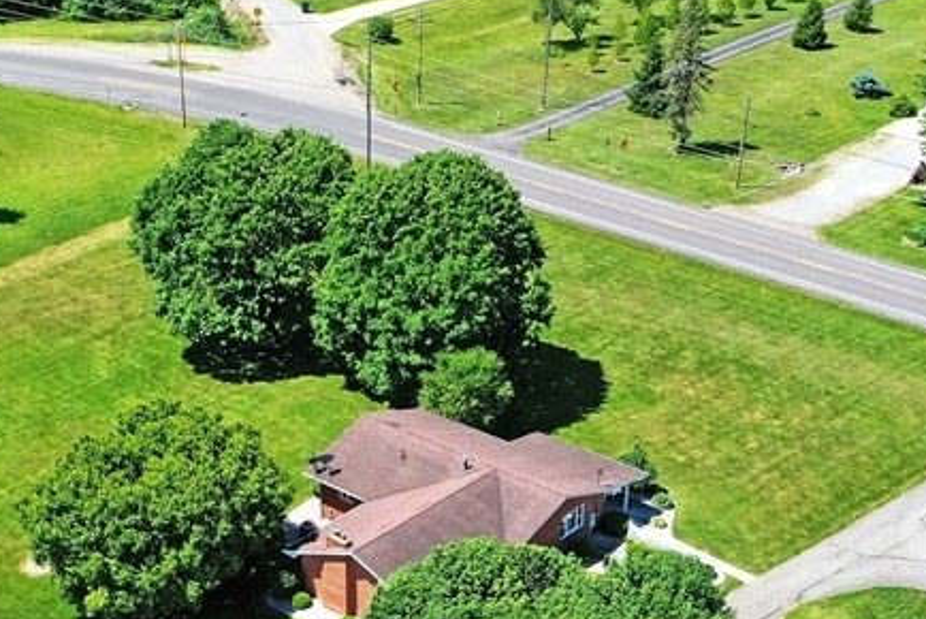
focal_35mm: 70
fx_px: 1802
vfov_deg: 18.4
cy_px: 747
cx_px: 324
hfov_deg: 28.7
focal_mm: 10.26
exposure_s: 1/400
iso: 100
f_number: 5.6
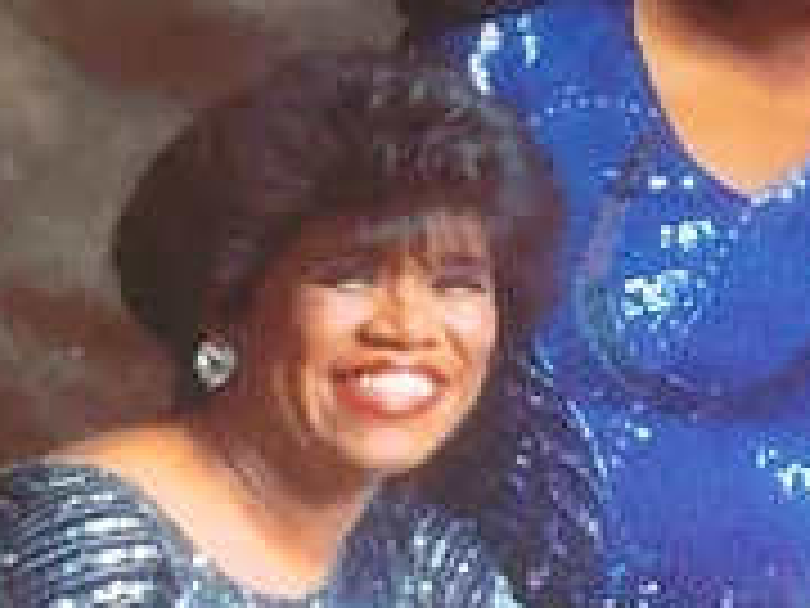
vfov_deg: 9.2
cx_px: 932
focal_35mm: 161
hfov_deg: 12.0
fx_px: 3767
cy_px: 284
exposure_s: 1/30
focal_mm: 4.1
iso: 200
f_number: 3.3
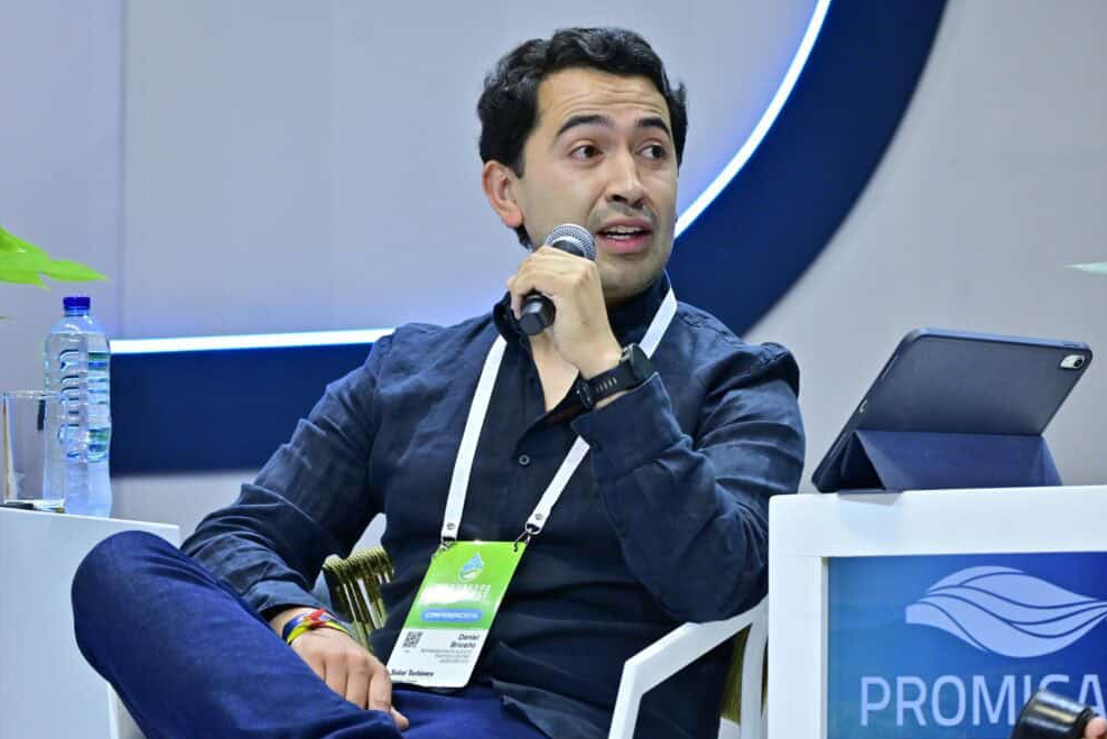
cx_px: 536
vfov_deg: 6.1
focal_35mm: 226
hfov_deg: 9.1
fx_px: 6935
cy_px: 366
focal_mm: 145
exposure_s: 1/200
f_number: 5.3
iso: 640
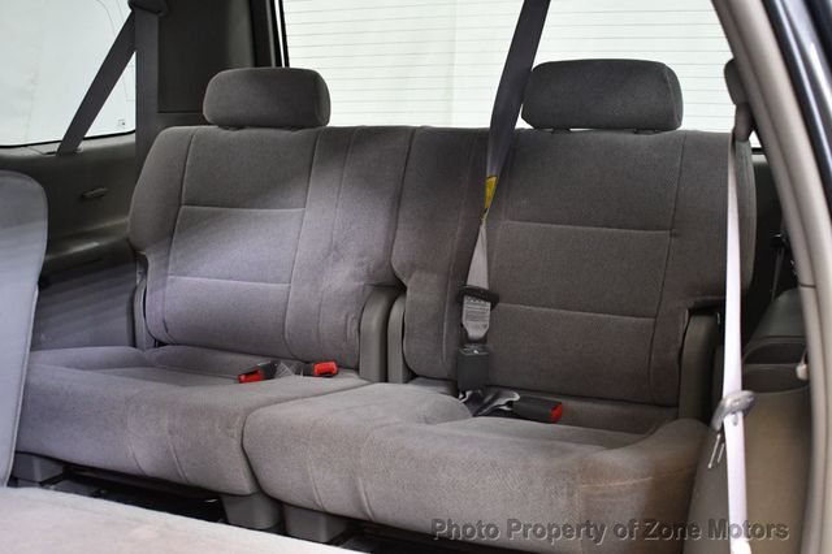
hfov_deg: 43.6
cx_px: 416
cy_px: 277
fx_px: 1039
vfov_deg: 29.8
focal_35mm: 45
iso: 4500
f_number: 4.2
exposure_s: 1/60
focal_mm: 30
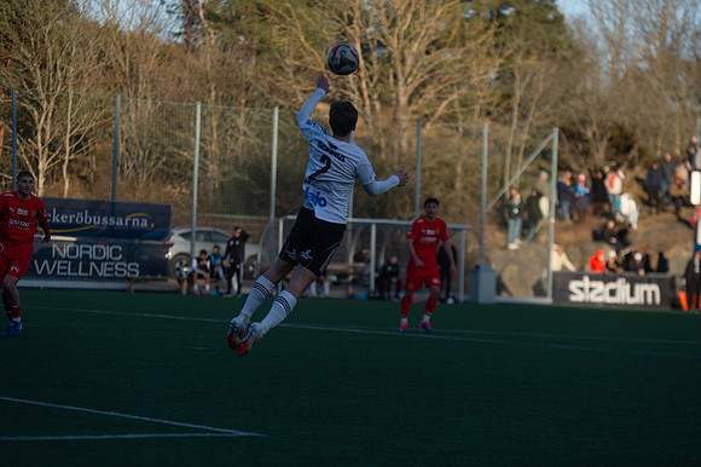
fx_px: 2530
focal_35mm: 130
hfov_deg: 15.8
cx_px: 350
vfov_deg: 10.5
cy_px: 234
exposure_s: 1/1000
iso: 100
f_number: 3.2
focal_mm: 130
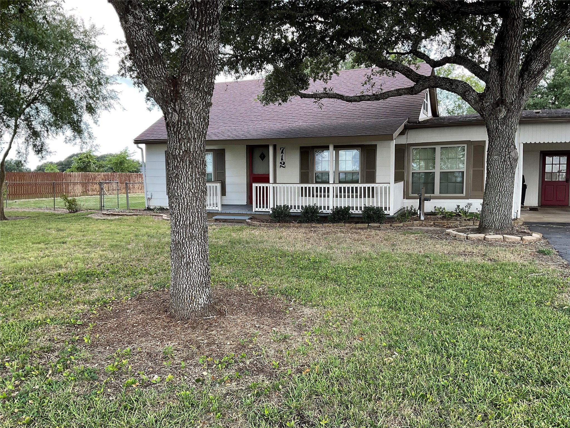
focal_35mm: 29
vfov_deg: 48.2
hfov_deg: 61.7
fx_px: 478
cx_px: 285
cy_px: 214
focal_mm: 3
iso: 16
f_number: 1.8
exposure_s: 1/192
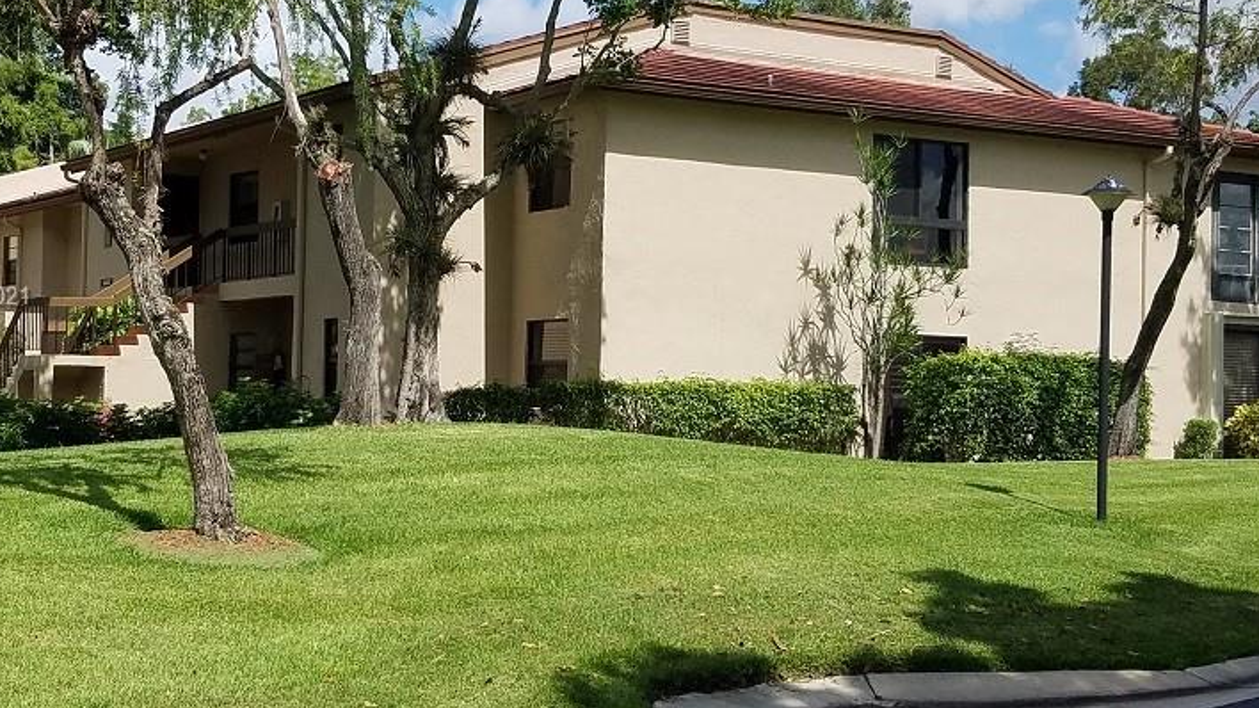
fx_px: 1335
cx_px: 576
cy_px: 297
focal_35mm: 40
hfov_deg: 50.4
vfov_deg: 29.6
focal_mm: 4.2
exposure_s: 1/3120
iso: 50
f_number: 1.7
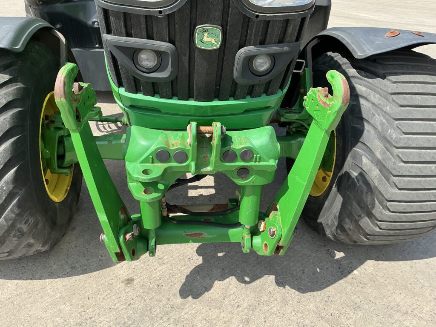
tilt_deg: -25.0
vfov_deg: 49.7
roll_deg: -1.9
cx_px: 218
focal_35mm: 28
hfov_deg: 63.4
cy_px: 164
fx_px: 353
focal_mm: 3
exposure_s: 1/804
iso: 25
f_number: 1.8
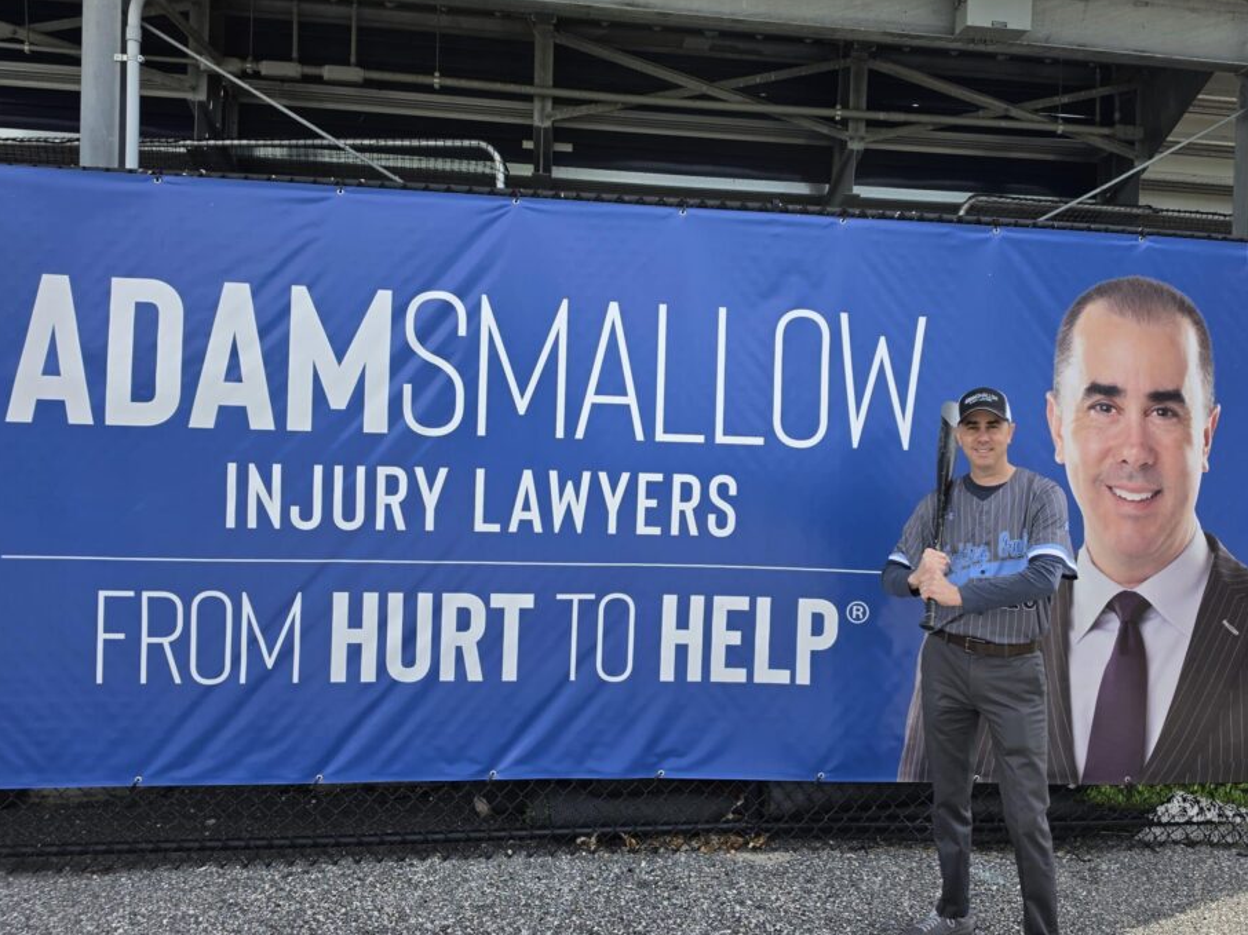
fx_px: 937
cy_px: 450
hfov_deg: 67.2
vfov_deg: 53.0
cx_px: 676
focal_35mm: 26
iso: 64
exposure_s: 1/2874
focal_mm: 6.5
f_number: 1.4
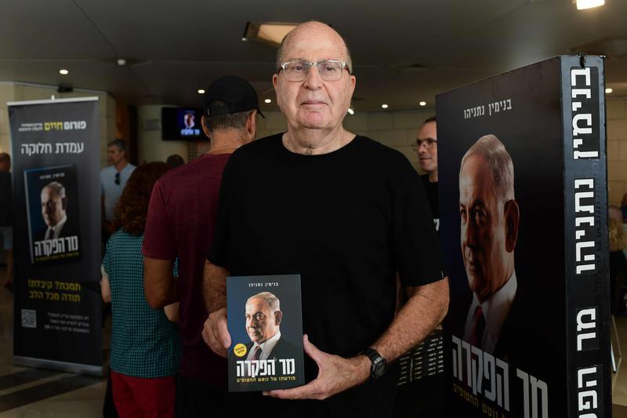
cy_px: 209
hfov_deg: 54.4
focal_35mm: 35
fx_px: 609
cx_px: 314
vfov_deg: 37.8
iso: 800
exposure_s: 1/250
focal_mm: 35
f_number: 6.3
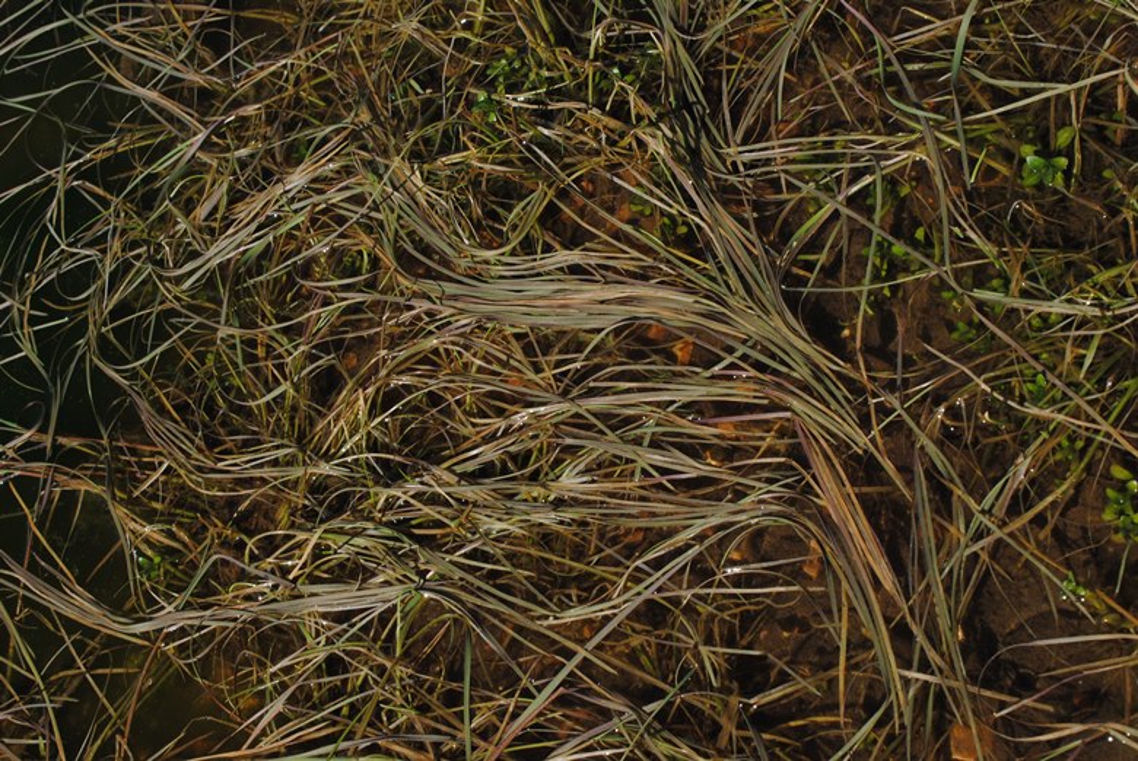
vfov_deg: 22.7
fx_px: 1899
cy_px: 380
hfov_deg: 33.4
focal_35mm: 60
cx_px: 569
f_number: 13
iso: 100
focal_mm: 40
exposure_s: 1/160
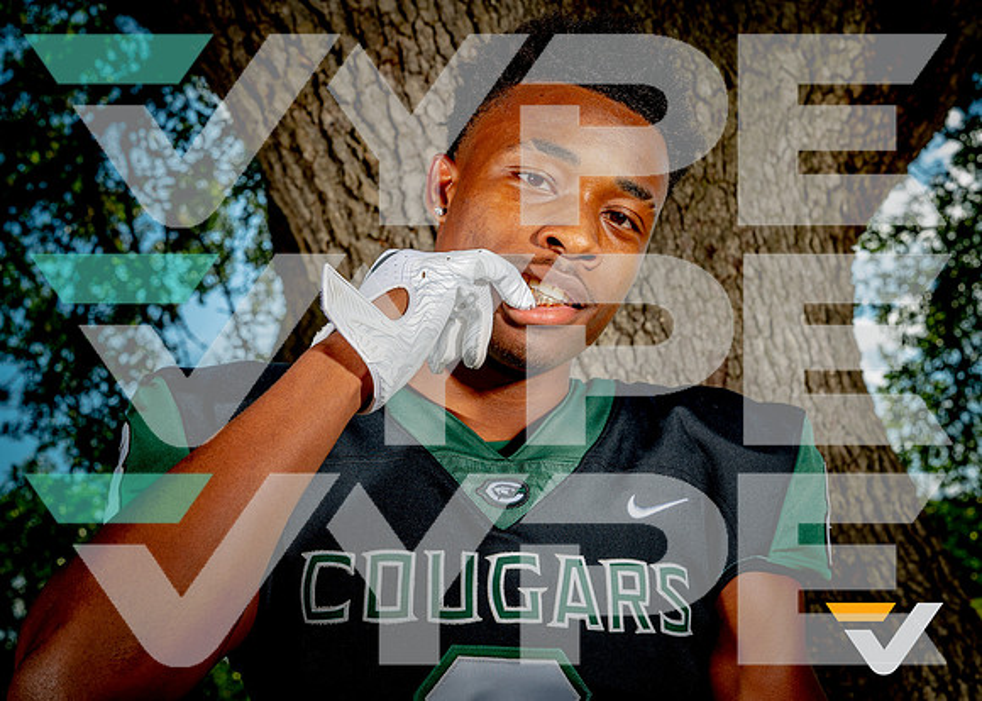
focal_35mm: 50
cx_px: 491
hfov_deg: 38.6
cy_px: 350
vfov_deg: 28.1
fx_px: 1401
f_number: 8
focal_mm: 48
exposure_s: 1/125
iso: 100
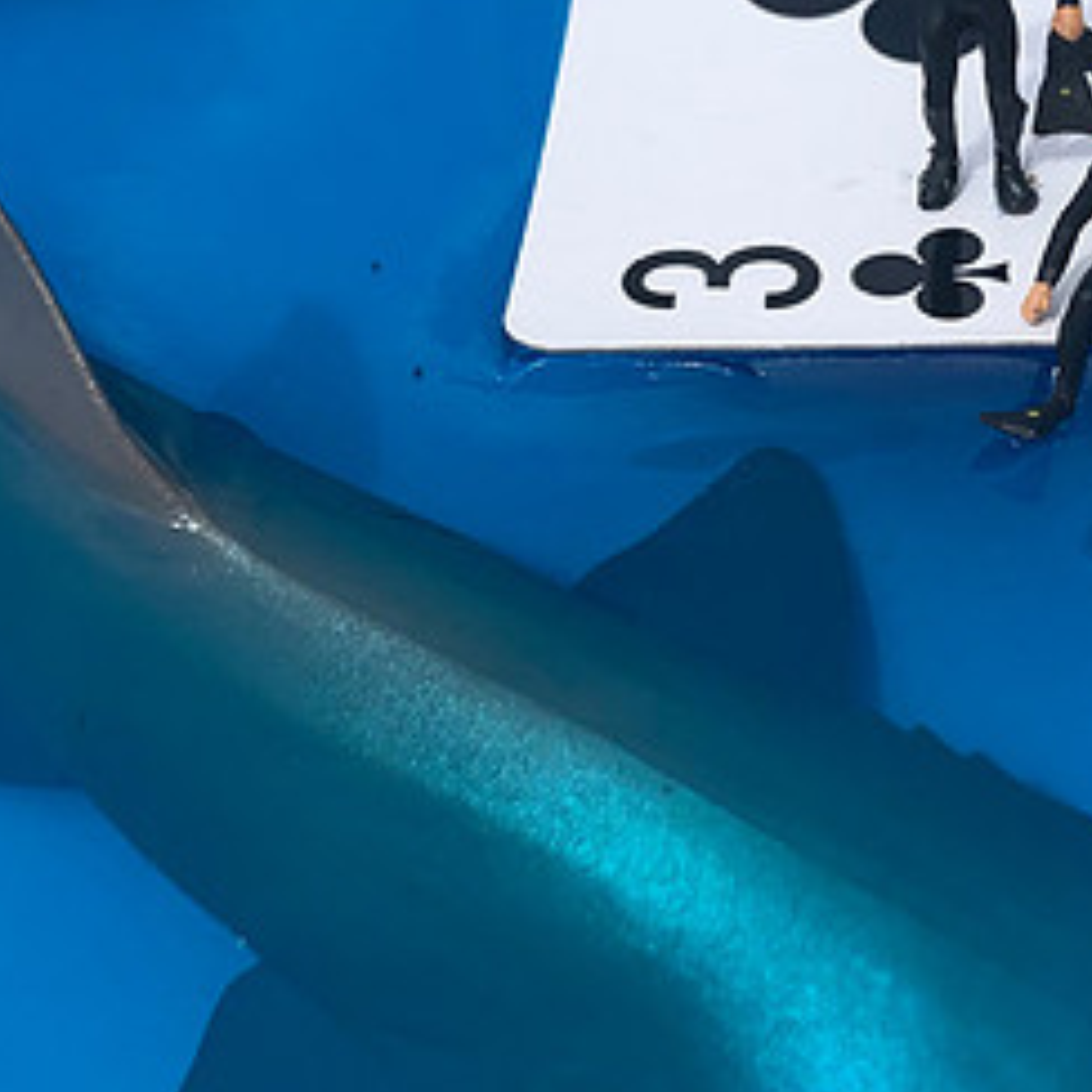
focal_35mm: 59
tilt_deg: -47.3
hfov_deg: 28.8
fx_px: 2106
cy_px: 430
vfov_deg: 29.0
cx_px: 774
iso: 25
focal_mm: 3.99
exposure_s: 1/5348
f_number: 1.8
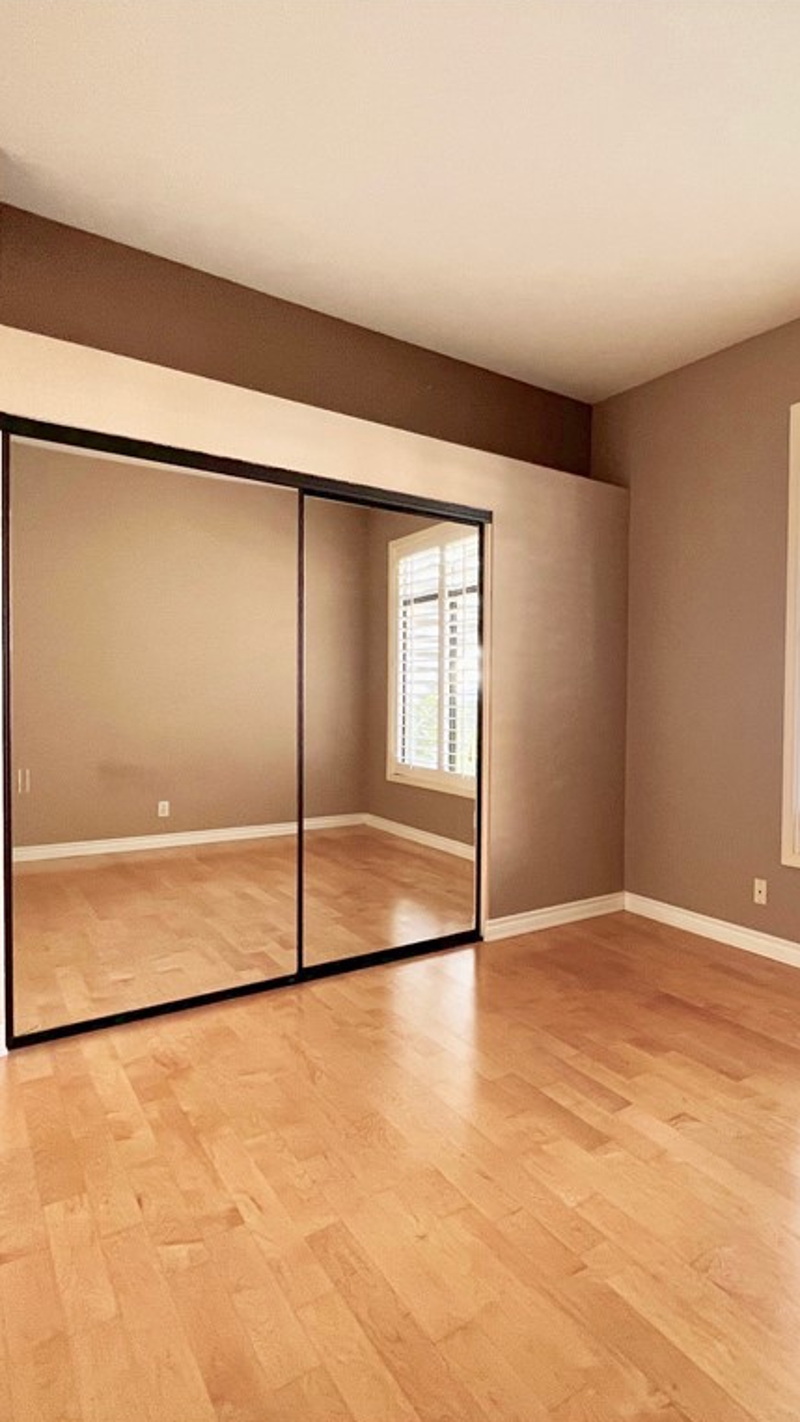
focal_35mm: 19
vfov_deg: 89.6
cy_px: 710
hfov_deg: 54.9
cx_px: 623
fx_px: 717
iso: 125
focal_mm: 1.57
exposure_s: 1/60
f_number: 1.8
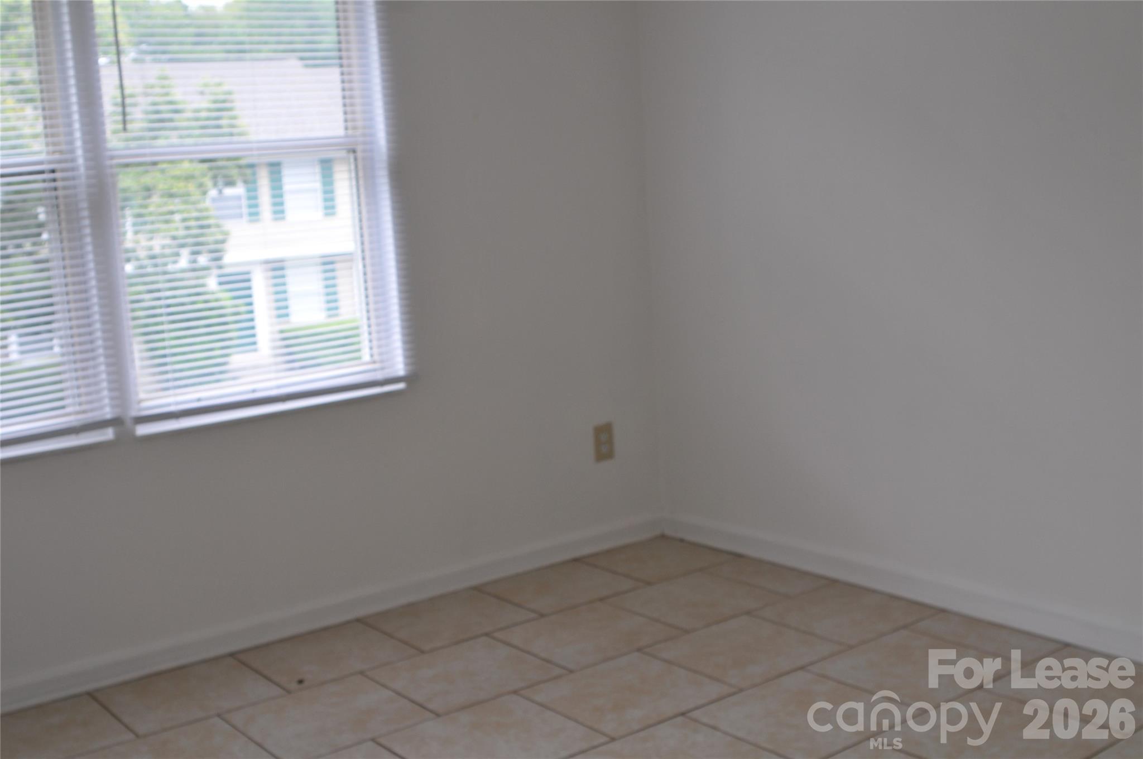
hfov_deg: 46.5
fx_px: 1332
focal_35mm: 42
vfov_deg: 31.8
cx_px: 572
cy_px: 380
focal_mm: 28
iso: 200
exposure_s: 1/60
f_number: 4
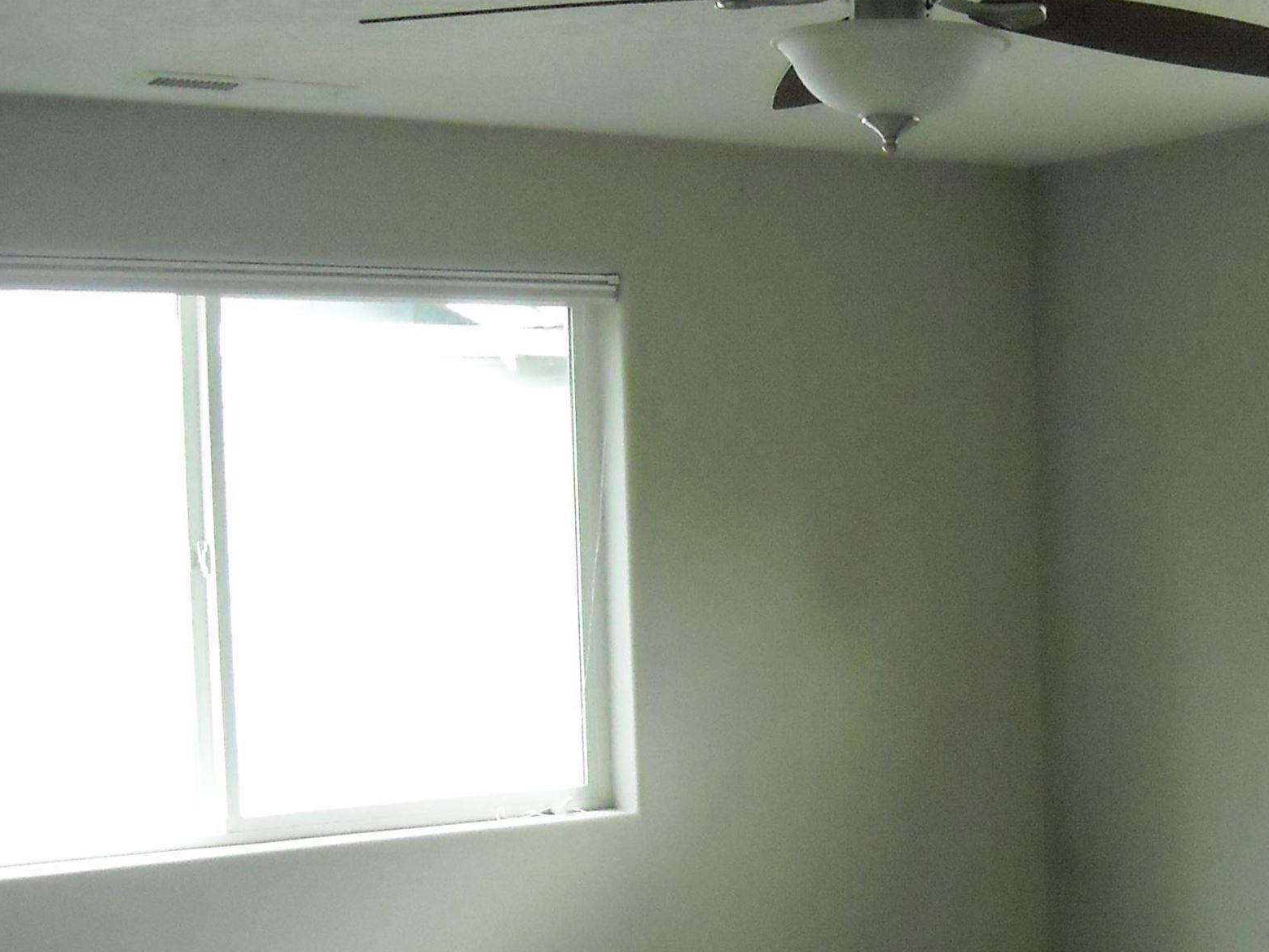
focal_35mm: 69
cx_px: 1164
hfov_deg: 27.1
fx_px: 2530
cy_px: 681
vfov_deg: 21.2
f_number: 2.8
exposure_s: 1/209
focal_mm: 5.7
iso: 800
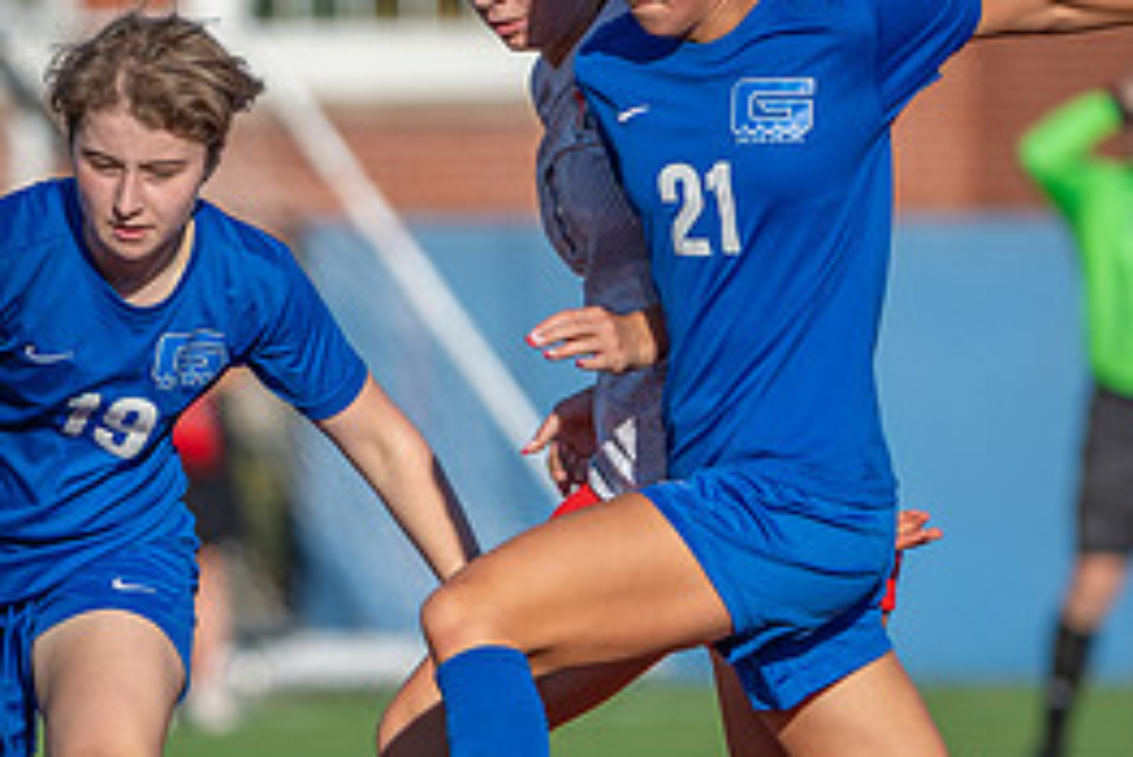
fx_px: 25285
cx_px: -25
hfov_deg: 2.6
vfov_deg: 1.7
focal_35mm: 803
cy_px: 786
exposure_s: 1/3200
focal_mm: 200
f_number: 2.8
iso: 160
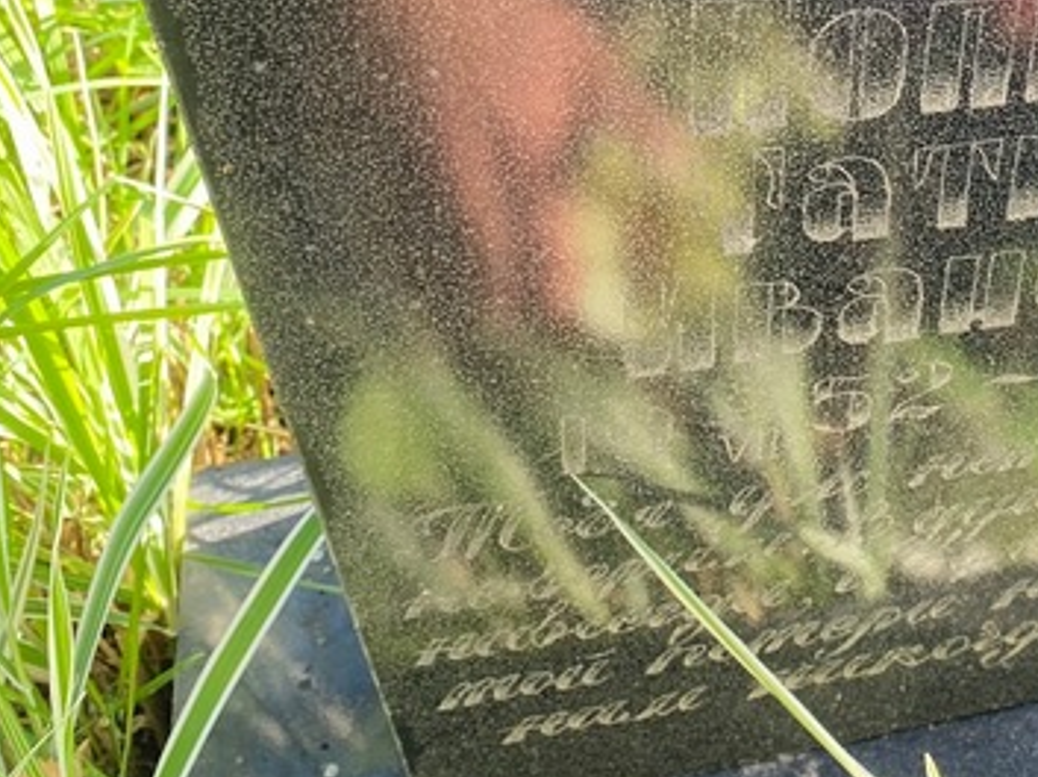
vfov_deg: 24.0
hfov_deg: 30.8
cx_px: 985
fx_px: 1767
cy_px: 68
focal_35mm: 59
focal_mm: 4.25
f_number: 1.8
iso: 32
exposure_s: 1/122
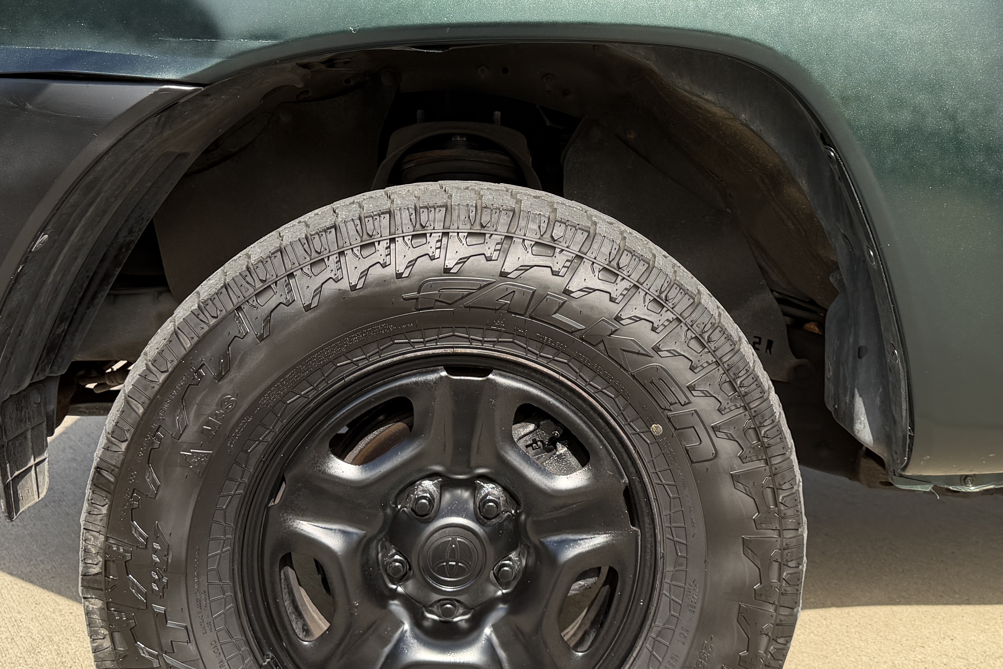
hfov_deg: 41.6
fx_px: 1309
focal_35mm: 47
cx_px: 620
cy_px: 173
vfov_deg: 28.3
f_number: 1.78
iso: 80
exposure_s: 1/1901
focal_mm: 6.76
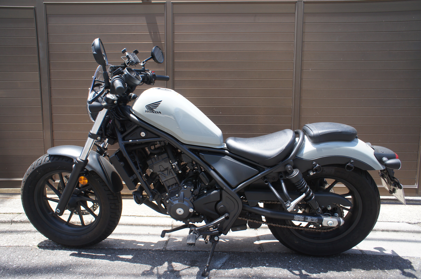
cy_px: 140
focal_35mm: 24
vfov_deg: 53.0
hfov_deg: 73.8
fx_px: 280
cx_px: 210
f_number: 5
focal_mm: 16
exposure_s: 1/250
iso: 200
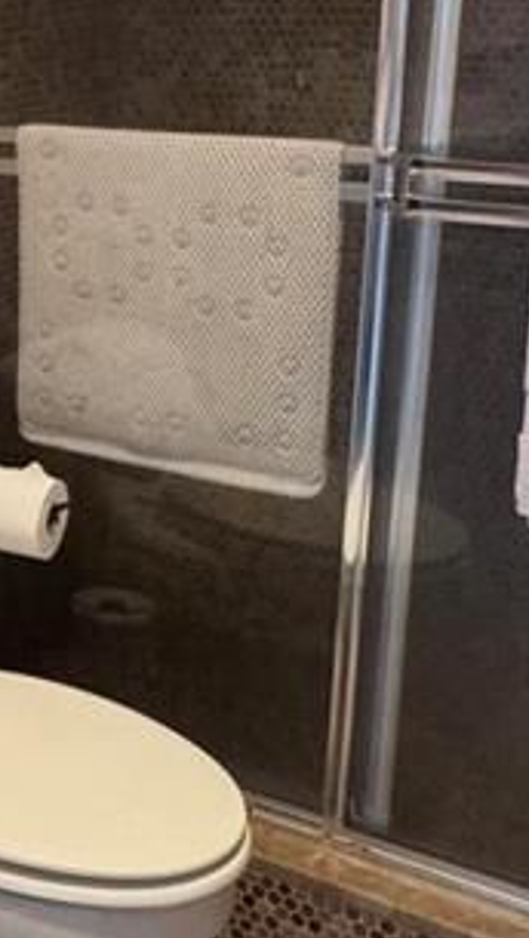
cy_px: 348
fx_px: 1493
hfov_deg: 17.7
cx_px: -295
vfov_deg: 34.7
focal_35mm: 60
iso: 320
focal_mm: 2.22
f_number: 2.2
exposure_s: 1/60
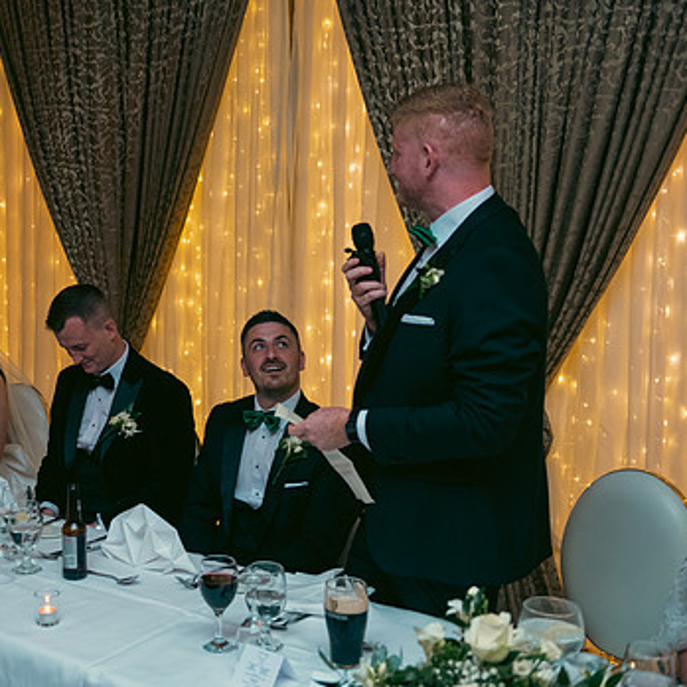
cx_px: 136
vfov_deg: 33.4
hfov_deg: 32.5
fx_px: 1145
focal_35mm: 51
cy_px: 327
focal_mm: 36
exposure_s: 1/160
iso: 800
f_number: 3.5
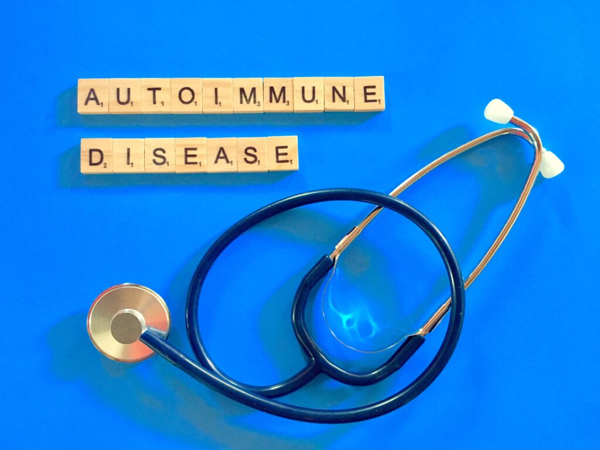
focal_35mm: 29
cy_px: 225
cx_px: 300
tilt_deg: -85.5
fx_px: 503
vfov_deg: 48.2
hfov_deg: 61.7
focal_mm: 4.15
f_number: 2.2
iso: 200
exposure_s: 1/15
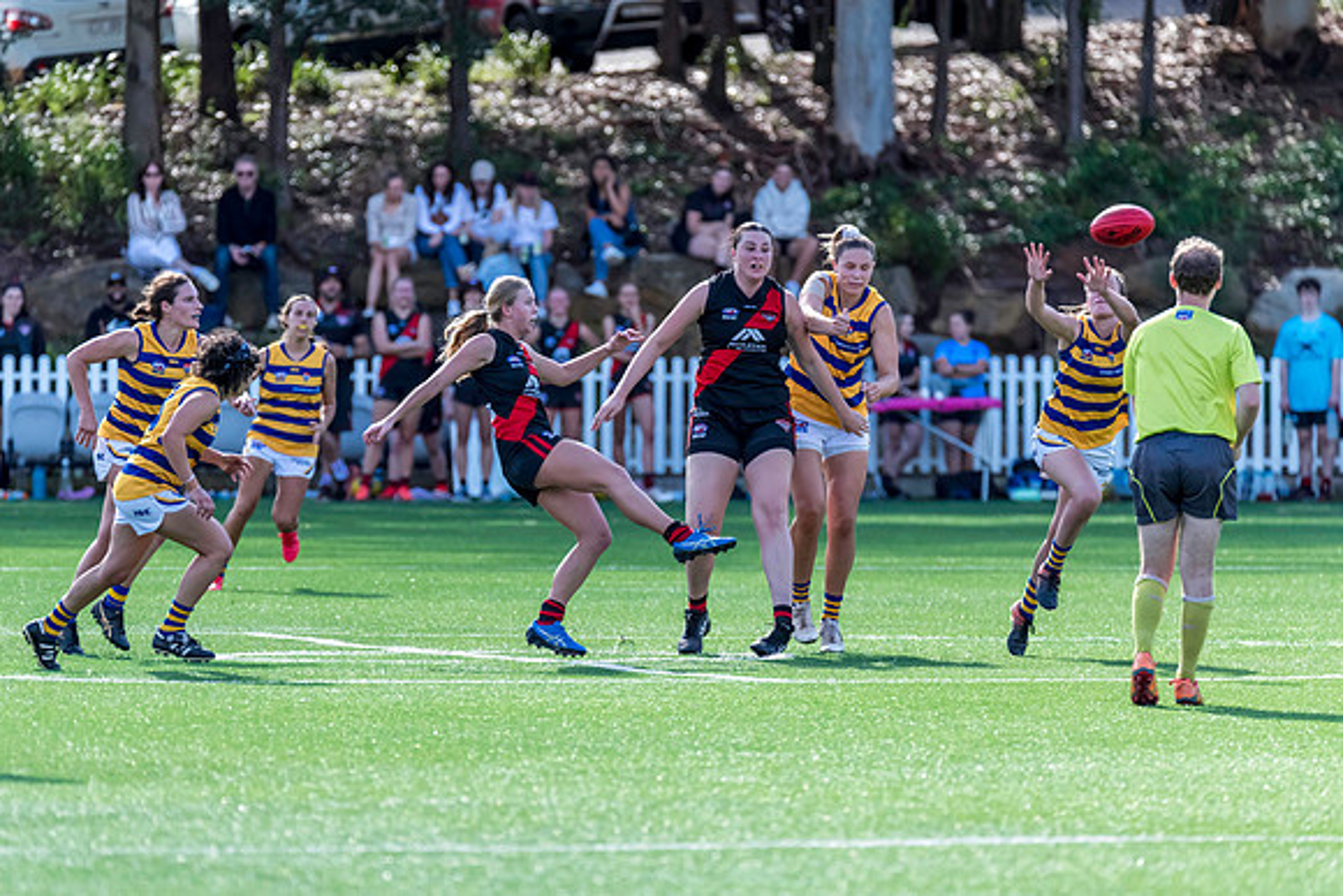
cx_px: 623
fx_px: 16819
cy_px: 461
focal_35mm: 451
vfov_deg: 3.1
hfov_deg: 4.6
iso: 1400
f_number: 6
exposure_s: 1/1600
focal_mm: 420
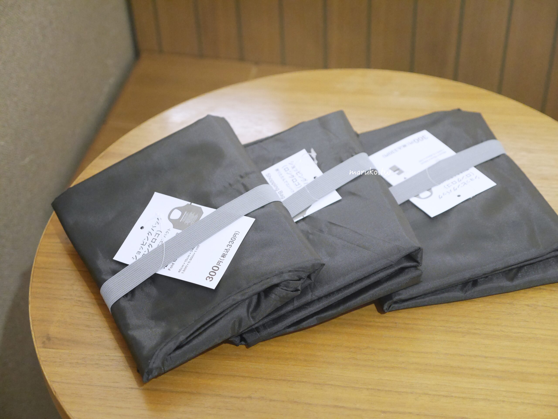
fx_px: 1032
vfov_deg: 22.9
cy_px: 210
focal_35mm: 64
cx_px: 279
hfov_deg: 30.3
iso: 3200
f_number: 2.8
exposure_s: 1/60
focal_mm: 32
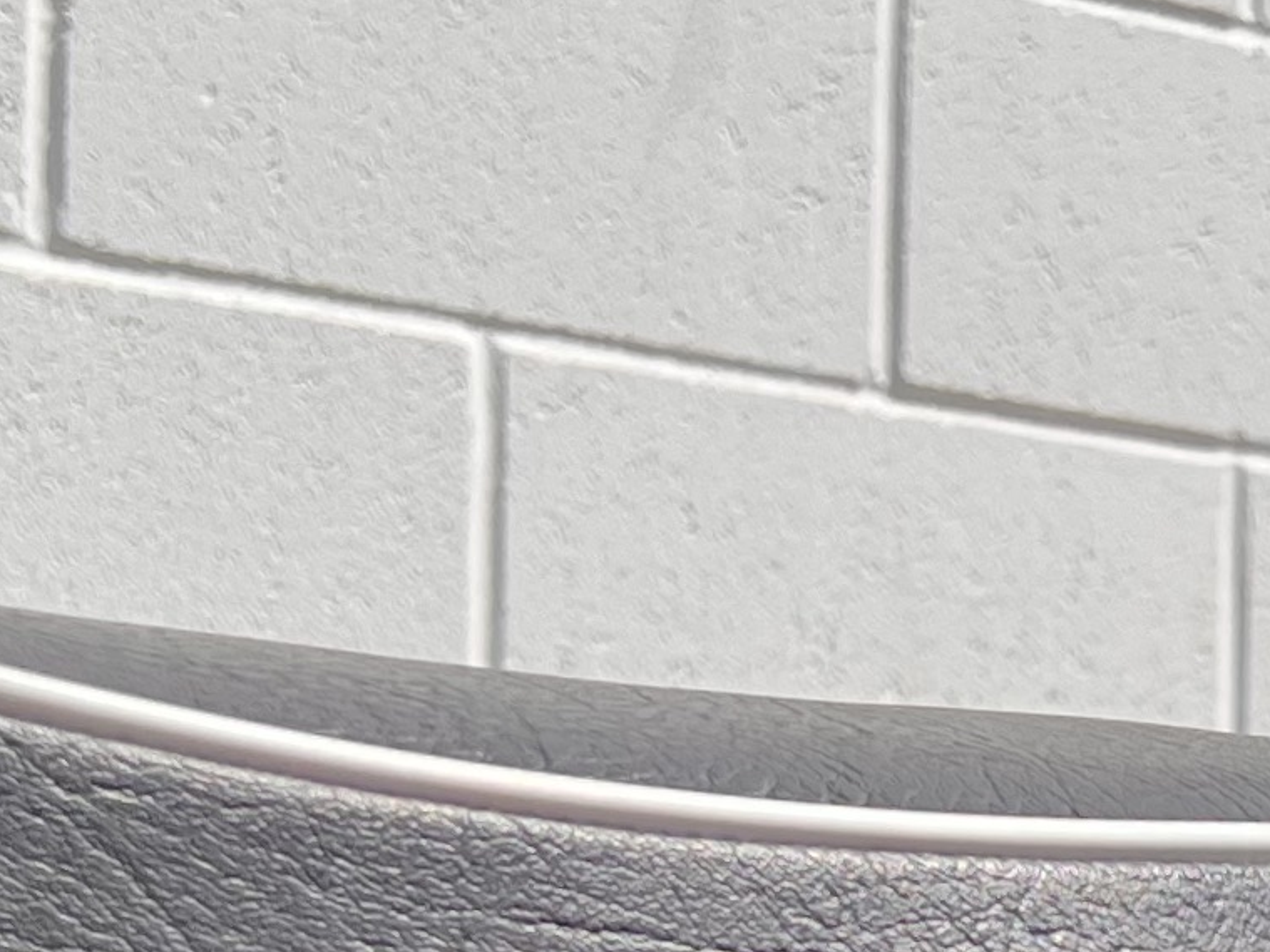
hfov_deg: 14.5
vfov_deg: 10.9
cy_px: 1697
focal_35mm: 128
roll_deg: +1.3
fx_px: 4695
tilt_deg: -3.6
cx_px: 1804
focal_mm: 5.7
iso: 50
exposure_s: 1/5076
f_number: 1.5
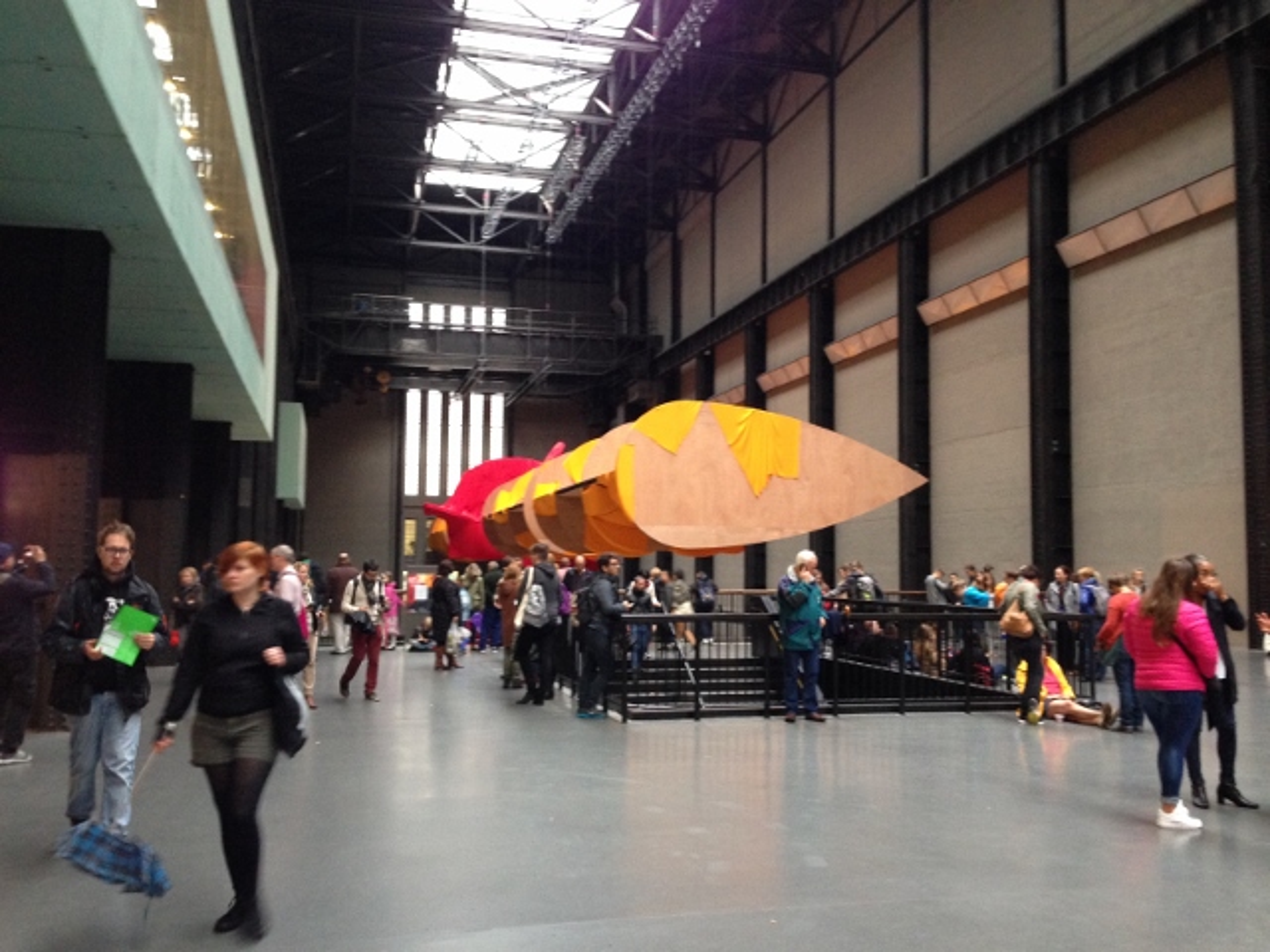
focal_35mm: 33
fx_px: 1211
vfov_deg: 42.9
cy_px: 476
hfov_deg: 55.4
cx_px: 635
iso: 250
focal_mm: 4.12
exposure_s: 1/20
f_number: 2.4
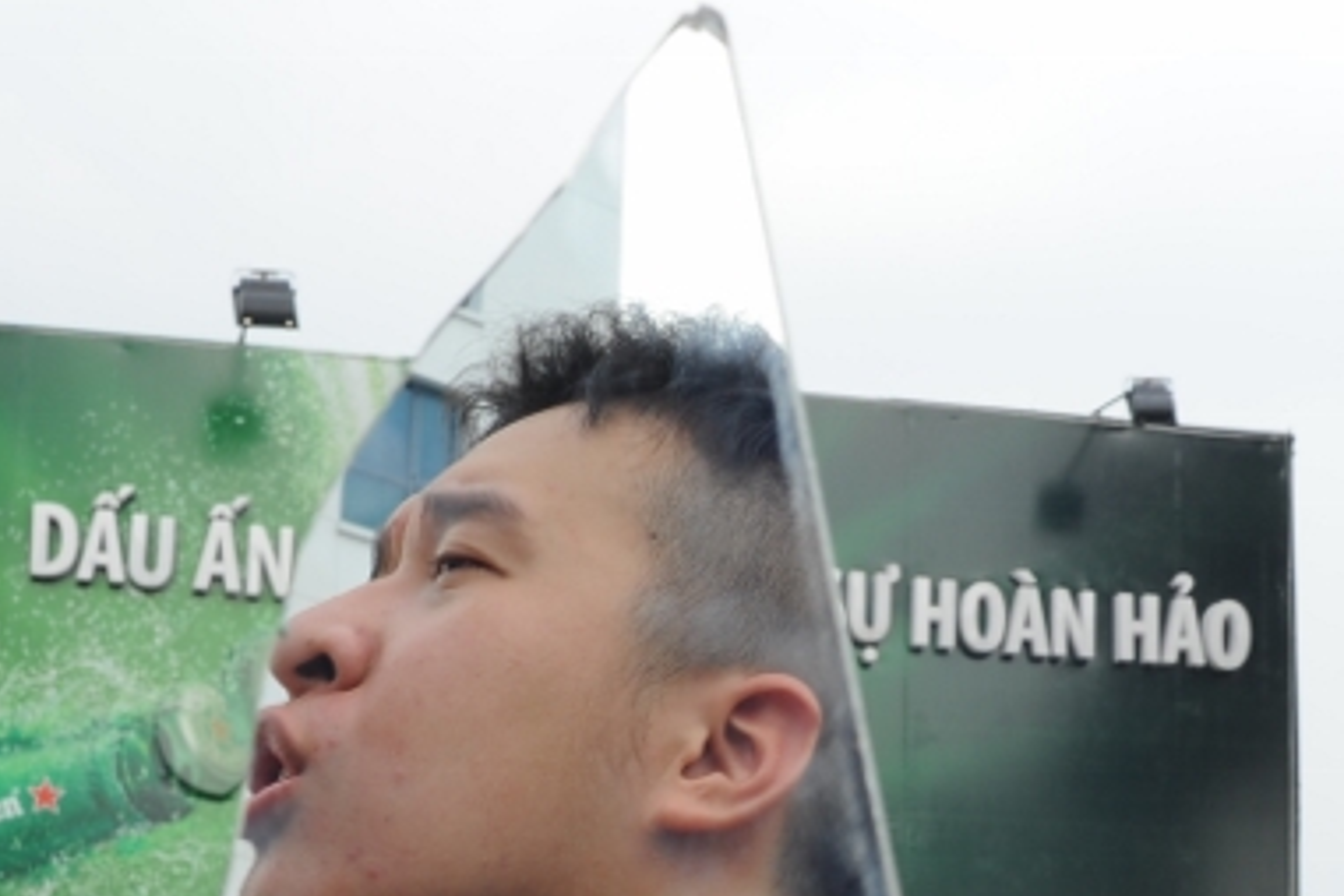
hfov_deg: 21.6
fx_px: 3509
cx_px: 847
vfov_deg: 14.5
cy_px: 725
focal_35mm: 94
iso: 200
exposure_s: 1/50
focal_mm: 35
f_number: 16
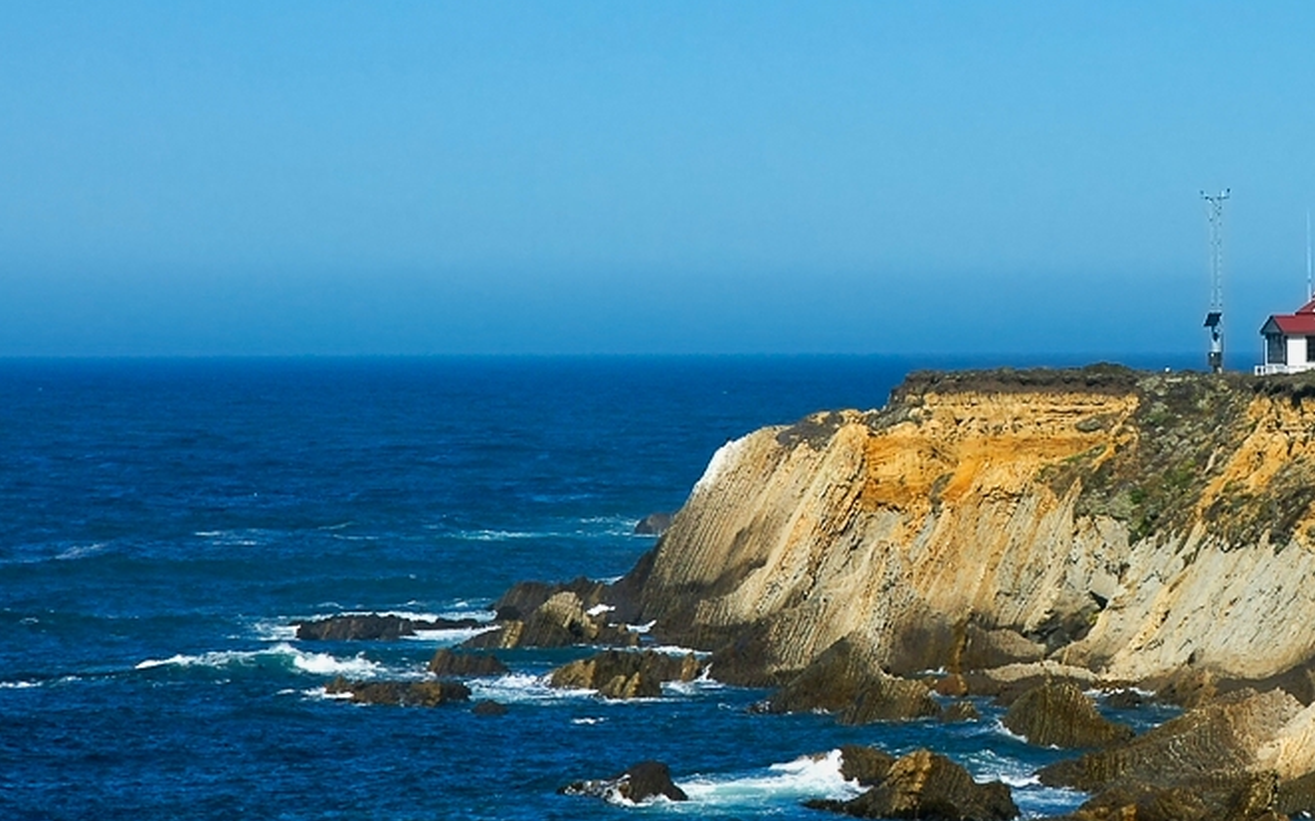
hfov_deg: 10.1
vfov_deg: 6.3
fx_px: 7418
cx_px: 1267
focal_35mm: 207
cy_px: 317
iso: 100
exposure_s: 1/400
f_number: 11
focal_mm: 70
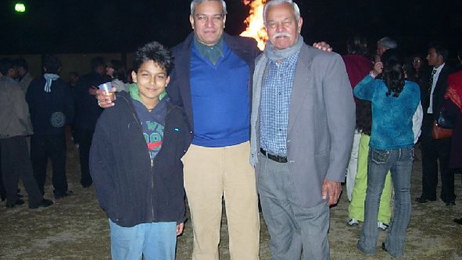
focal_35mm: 42
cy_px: 139
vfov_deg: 28.4
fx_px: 515
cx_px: 229
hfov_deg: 48.3
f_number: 2.8
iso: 183
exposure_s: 1/148
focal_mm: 7.8
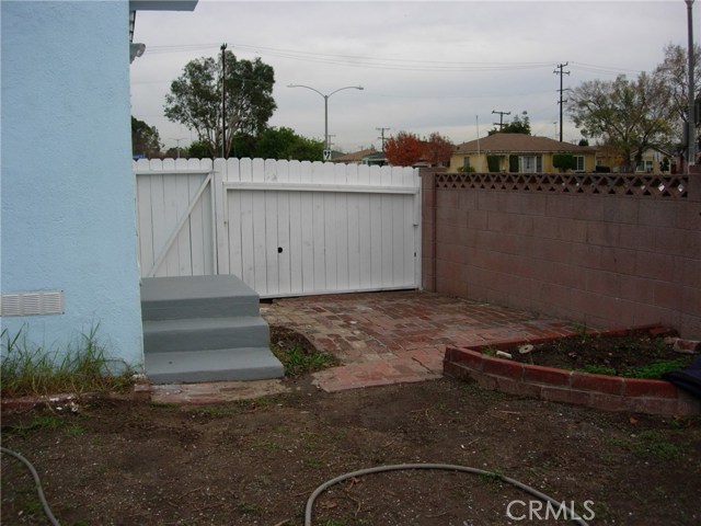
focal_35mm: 38
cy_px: 263
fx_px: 770
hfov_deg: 49.0
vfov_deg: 37.7
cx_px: 350
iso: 64
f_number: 2.8
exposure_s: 1/995
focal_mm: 7.8
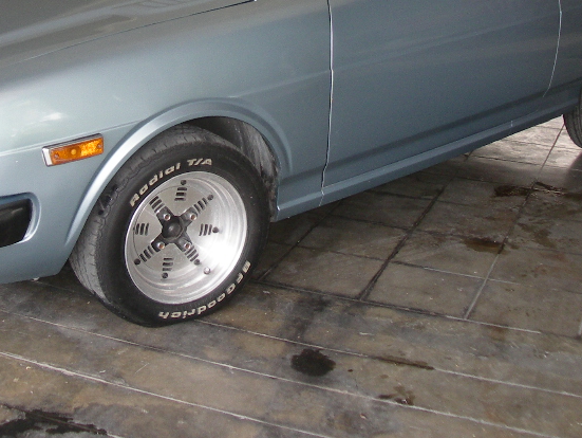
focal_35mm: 65
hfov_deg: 29.7
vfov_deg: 22.0
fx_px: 1094
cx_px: 224
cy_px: 34
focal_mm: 5.8
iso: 125
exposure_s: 1/60
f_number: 2.6
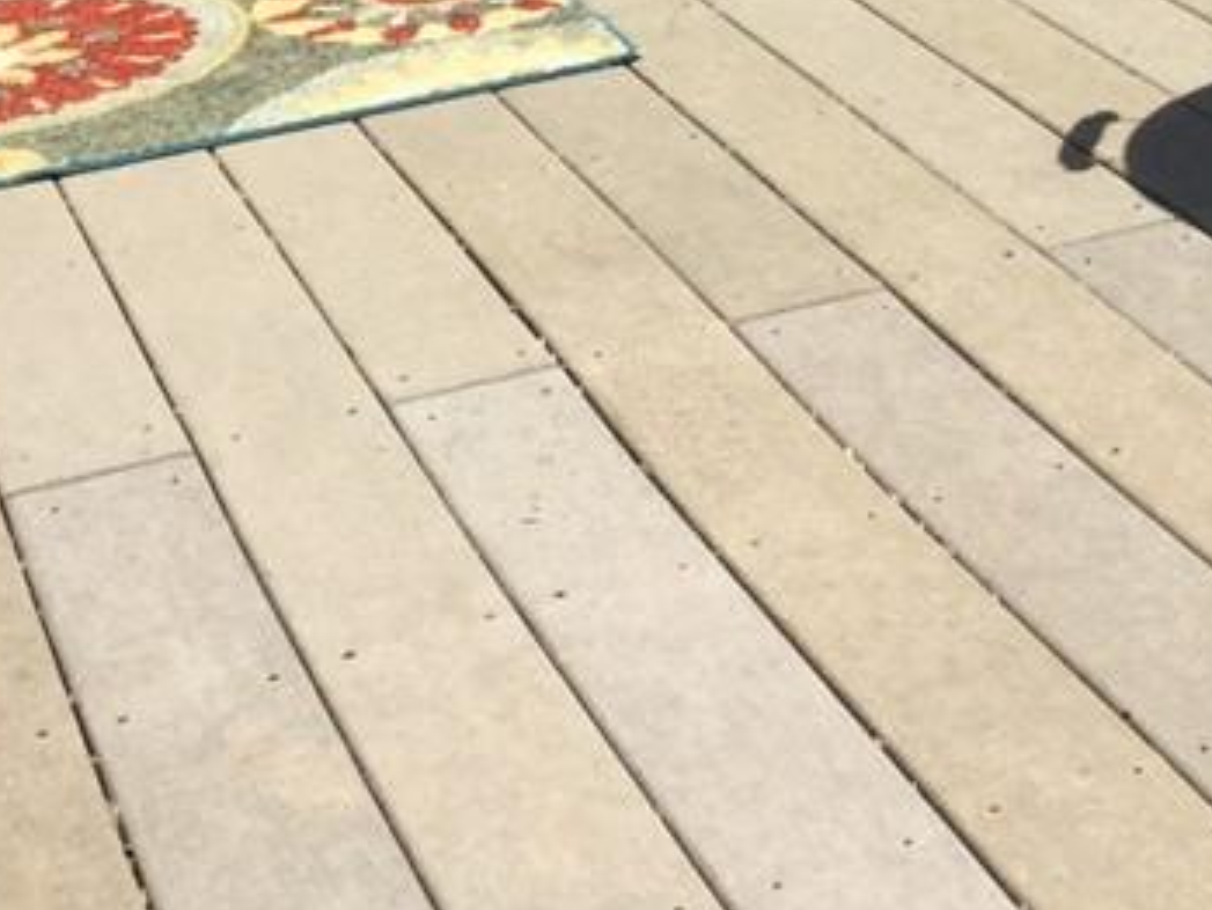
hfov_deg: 21.0
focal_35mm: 91
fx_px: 3187
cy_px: -358
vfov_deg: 15.3
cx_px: 1118
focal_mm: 3.3
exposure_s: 1/1006
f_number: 2.4
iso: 25
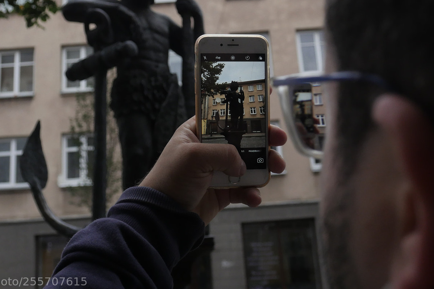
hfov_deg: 39.5
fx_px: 603
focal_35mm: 50
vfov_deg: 26.8
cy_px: 93
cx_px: 187
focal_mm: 18
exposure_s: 1/640
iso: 800
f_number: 4.3
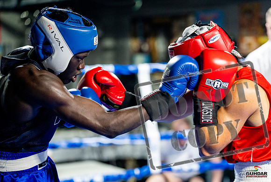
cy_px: 115
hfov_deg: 18.9
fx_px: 814
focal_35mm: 108
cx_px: 172
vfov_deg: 12.8
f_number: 2
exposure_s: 1/800
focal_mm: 85
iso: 4000
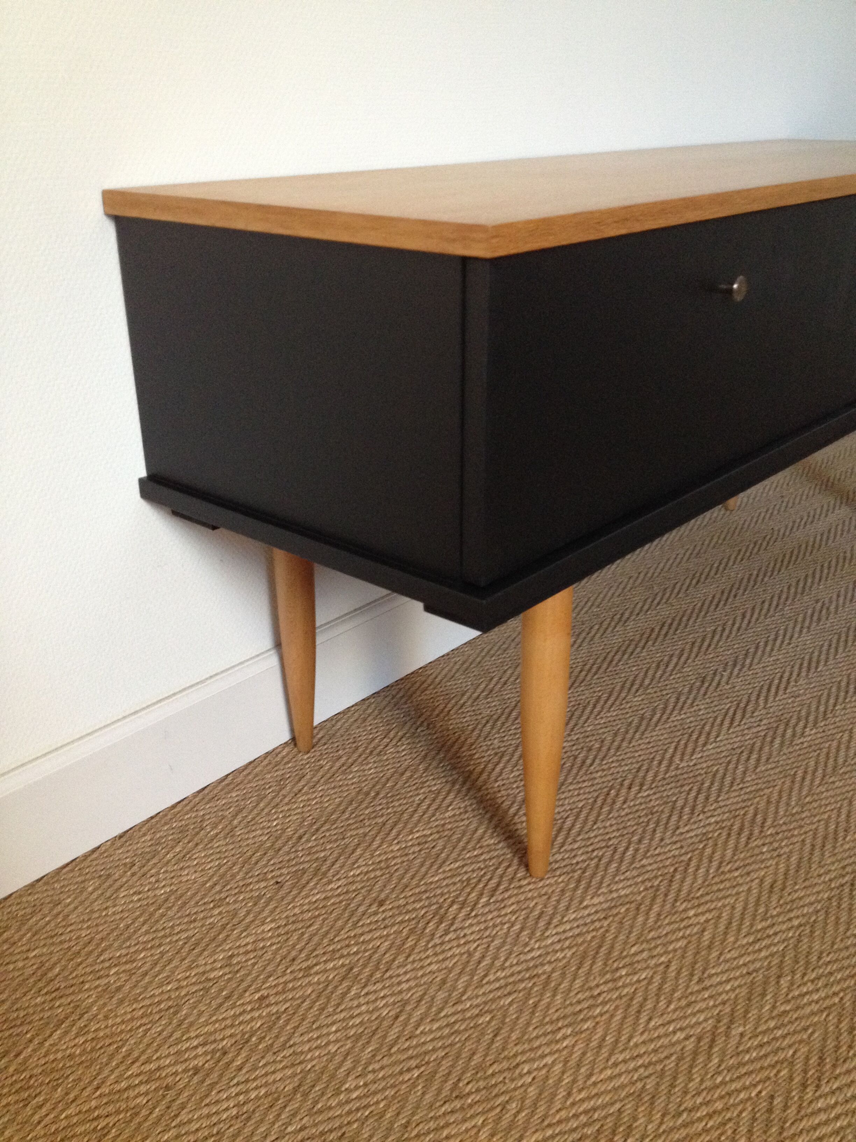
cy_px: 571
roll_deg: +0.5
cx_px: 428
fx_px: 1154
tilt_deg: -25.0
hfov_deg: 40.7
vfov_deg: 52.6
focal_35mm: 35
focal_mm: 4.28
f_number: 2.4
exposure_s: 1/20
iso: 250
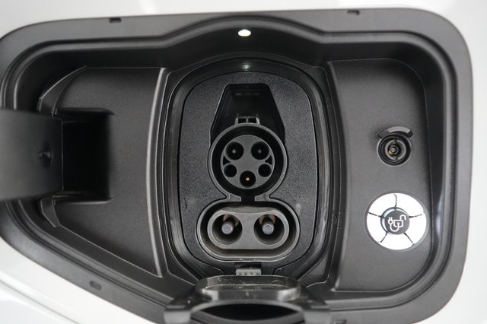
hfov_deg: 73.8
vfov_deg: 53.1
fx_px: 324
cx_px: 244
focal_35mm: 24
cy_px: 162
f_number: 2.8
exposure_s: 1/60
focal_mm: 24
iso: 8000
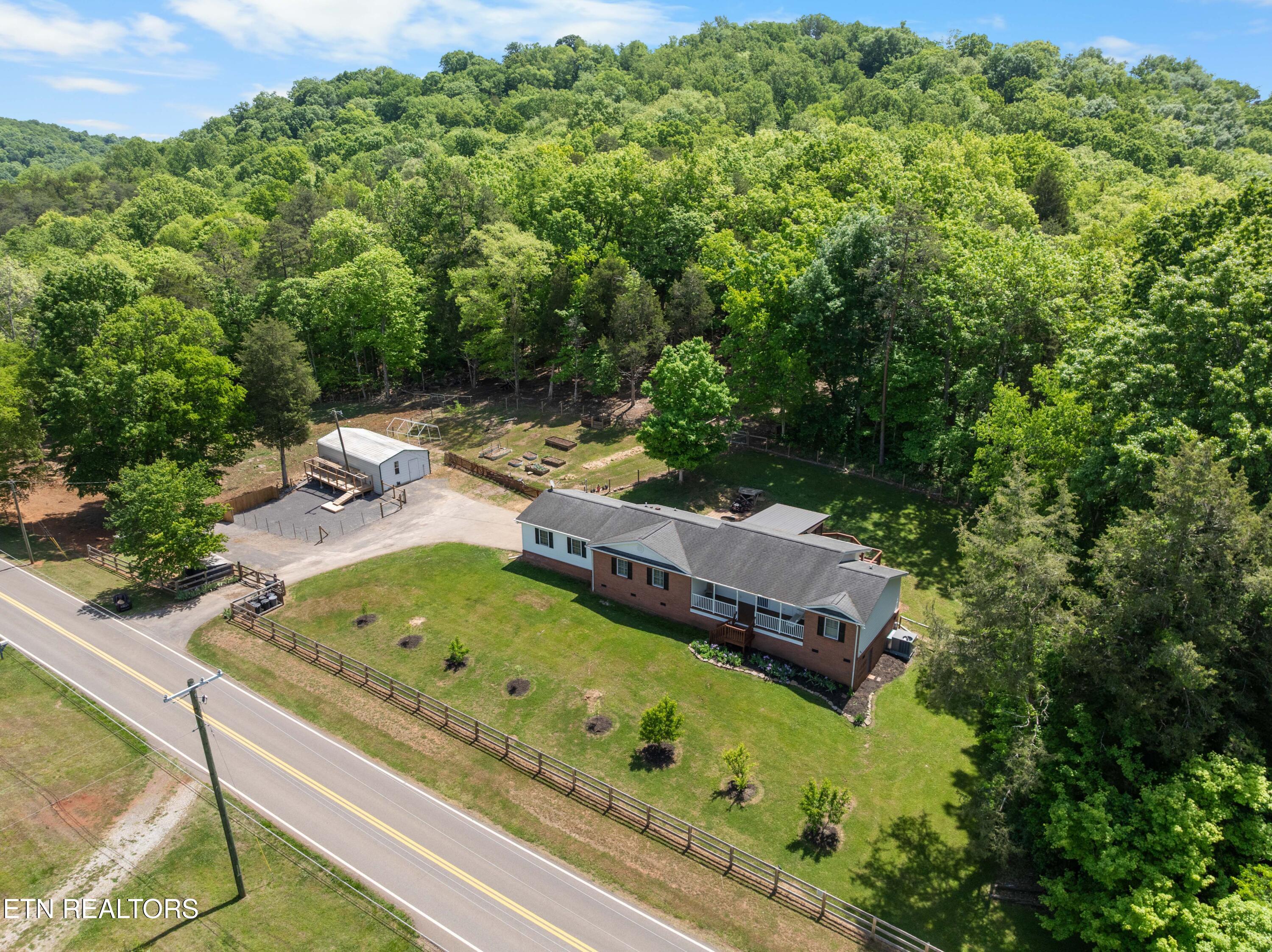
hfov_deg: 71.6
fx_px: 881
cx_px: 636
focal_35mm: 24
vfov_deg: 56.8
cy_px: 476
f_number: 2.8
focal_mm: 12.29
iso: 110
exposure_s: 1/80
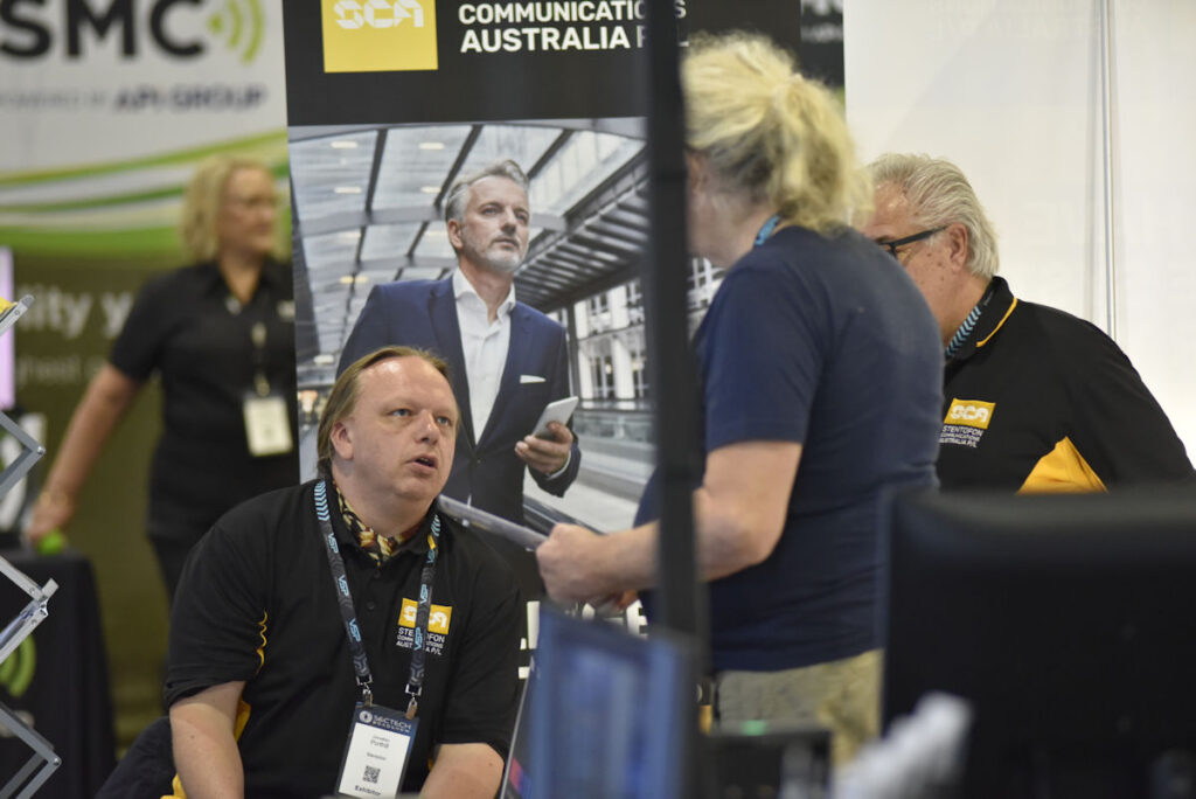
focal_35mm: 180
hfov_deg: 11.4
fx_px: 5983
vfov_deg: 7.6
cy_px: 400
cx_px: 598
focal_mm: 180
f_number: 2.8
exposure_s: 1/400
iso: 6400
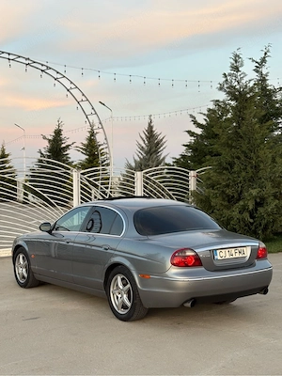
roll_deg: -0.1
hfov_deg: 28.0
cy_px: 188
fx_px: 565
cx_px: 141
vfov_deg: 36.8
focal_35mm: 52
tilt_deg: -0.6
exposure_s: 1/121
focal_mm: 5.96
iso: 32
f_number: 1.6
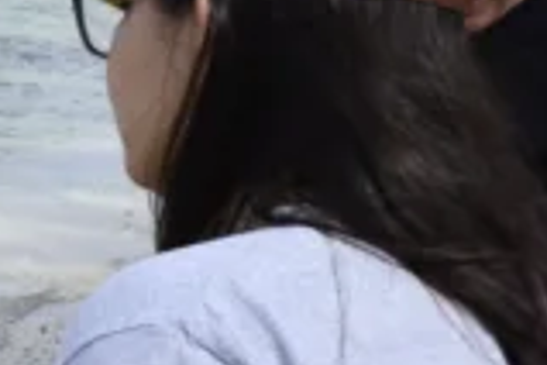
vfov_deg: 4.8
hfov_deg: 6.9
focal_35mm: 289
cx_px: -526
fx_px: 4391
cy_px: 212
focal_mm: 30
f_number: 8
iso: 180
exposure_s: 1/500
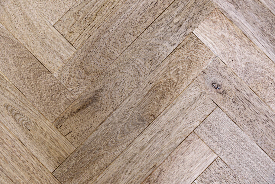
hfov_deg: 44.5
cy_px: 92
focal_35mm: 44
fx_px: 336
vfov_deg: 30.5
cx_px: 138
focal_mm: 44
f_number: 5
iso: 500
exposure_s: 1/50
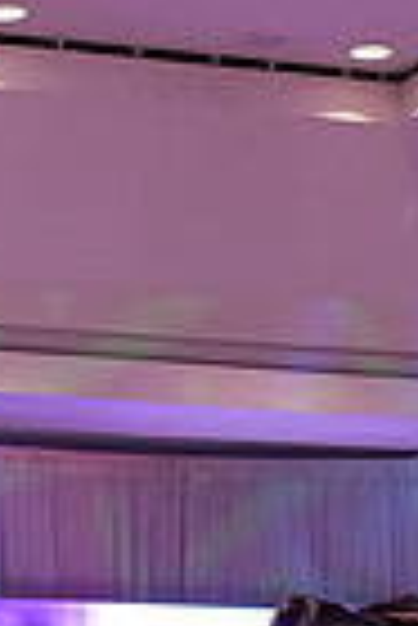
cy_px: 1297
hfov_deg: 6.7
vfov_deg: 9.4
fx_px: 3544
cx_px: 155
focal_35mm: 204
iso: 3200
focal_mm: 33
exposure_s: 1/250
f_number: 7.1
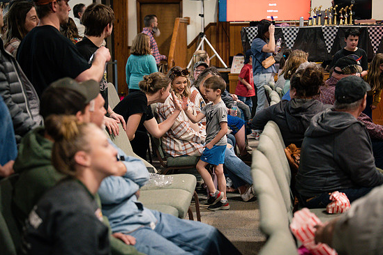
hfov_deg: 27.3
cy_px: 128
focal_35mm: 74
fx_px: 787
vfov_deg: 18.4
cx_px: 196
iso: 2500
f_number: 2.8
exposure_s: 1/320
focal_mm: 70
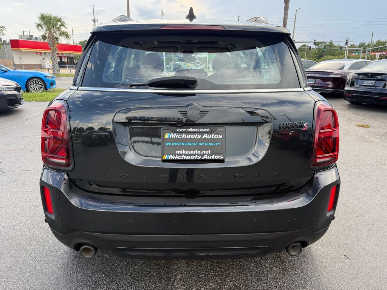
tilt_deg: -15.9
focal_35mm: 24
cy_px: 145
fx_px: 268
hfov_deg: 71.6
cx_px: 194
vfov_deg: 56.8
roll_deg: -0.1
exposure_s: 1/735
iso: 100
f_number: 1.78
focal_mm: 6.76
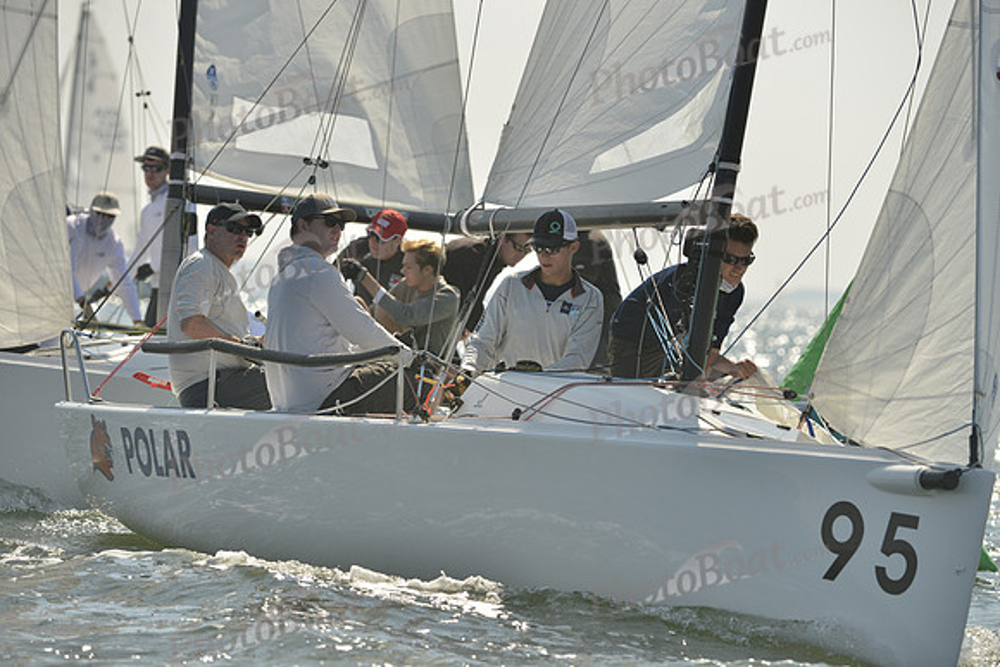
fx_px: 7501
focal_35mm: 270
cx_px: 500
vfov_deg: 5.1
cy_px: 334
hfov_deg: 7.6
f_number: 6.3
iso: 280
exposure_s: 1/1600
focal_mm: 270
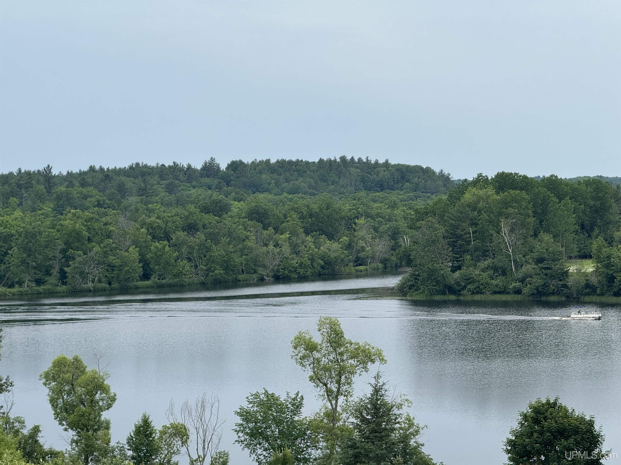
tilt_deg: -1.8
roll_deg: +1.2
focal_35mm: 120
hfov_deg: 16.4
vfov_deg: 12.3
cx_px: 310
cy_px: 232
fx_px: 2153
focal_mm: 15.66
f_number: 2.8
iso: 50
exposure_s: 1/1148
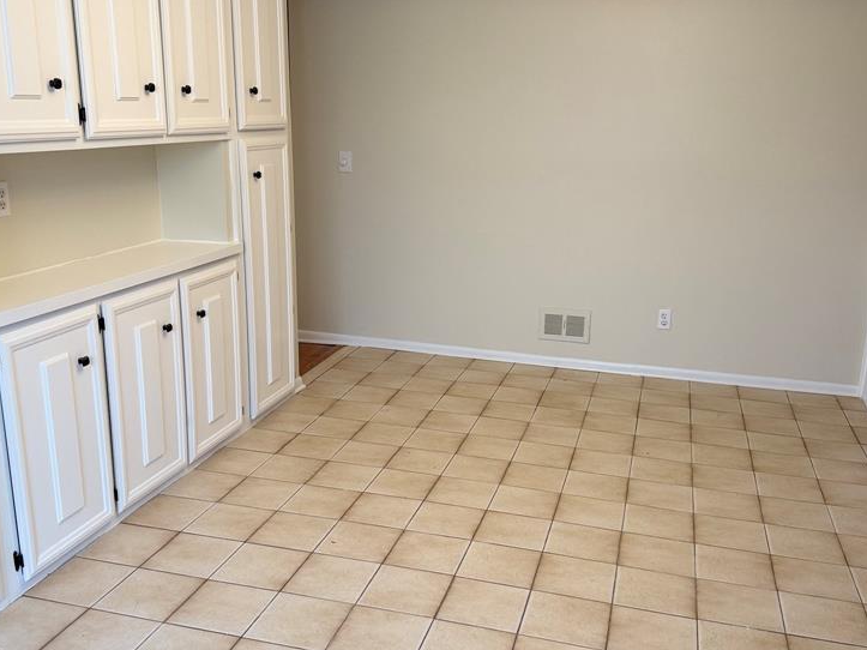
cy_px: 343
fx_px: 851
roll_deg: -1.2
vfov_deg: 41.8
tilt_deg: -14.0
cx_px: 429
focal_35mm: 34
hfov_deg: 54.0
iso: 125
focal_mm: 6.76
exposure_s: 1/120
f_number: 1.78
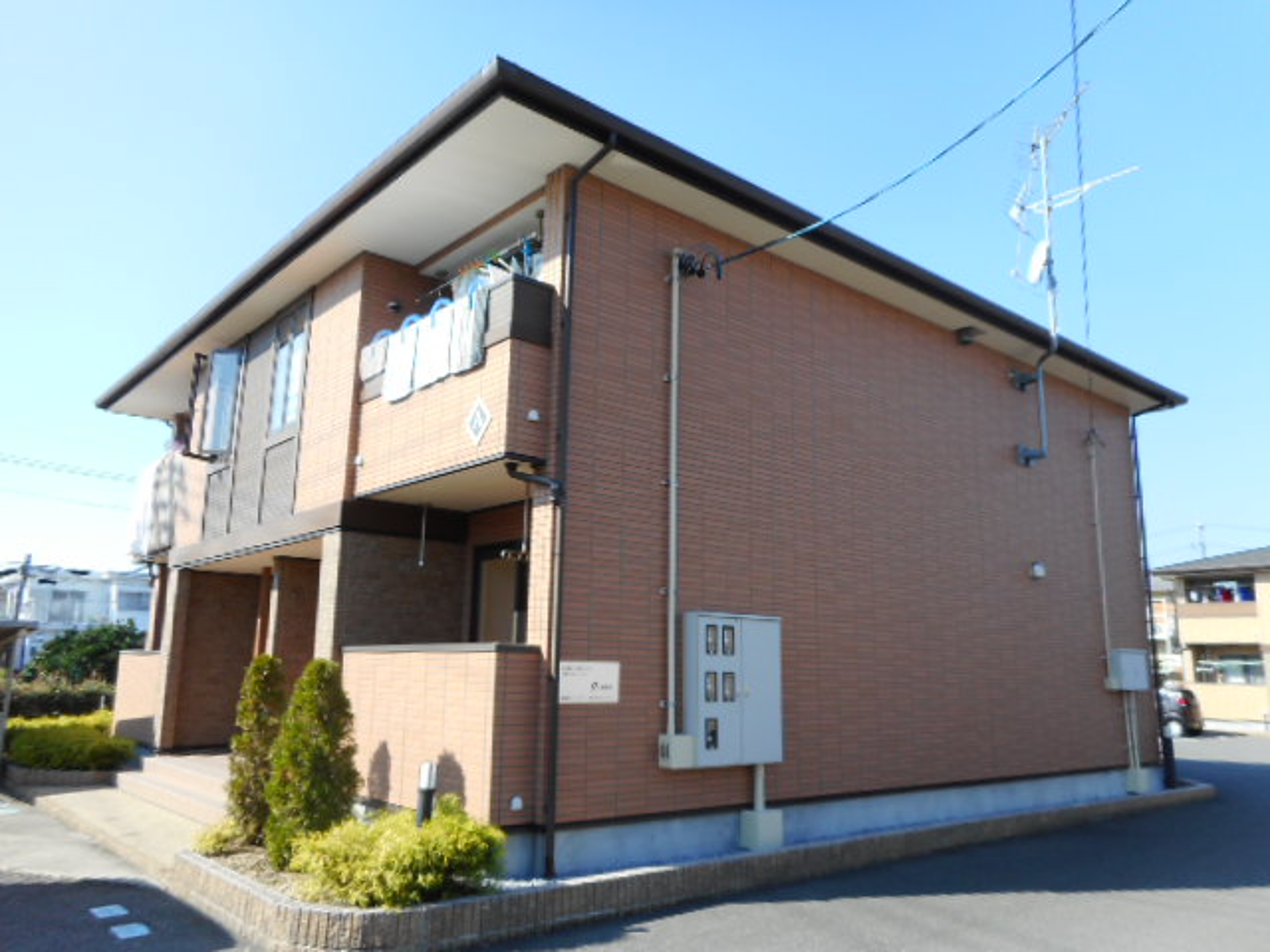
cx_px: 635
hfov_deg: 69.4
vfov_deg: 54.9
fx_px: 917
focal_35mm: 25
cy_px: 476
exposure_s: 1/320
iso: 80
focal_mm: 4.5
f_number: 3.7
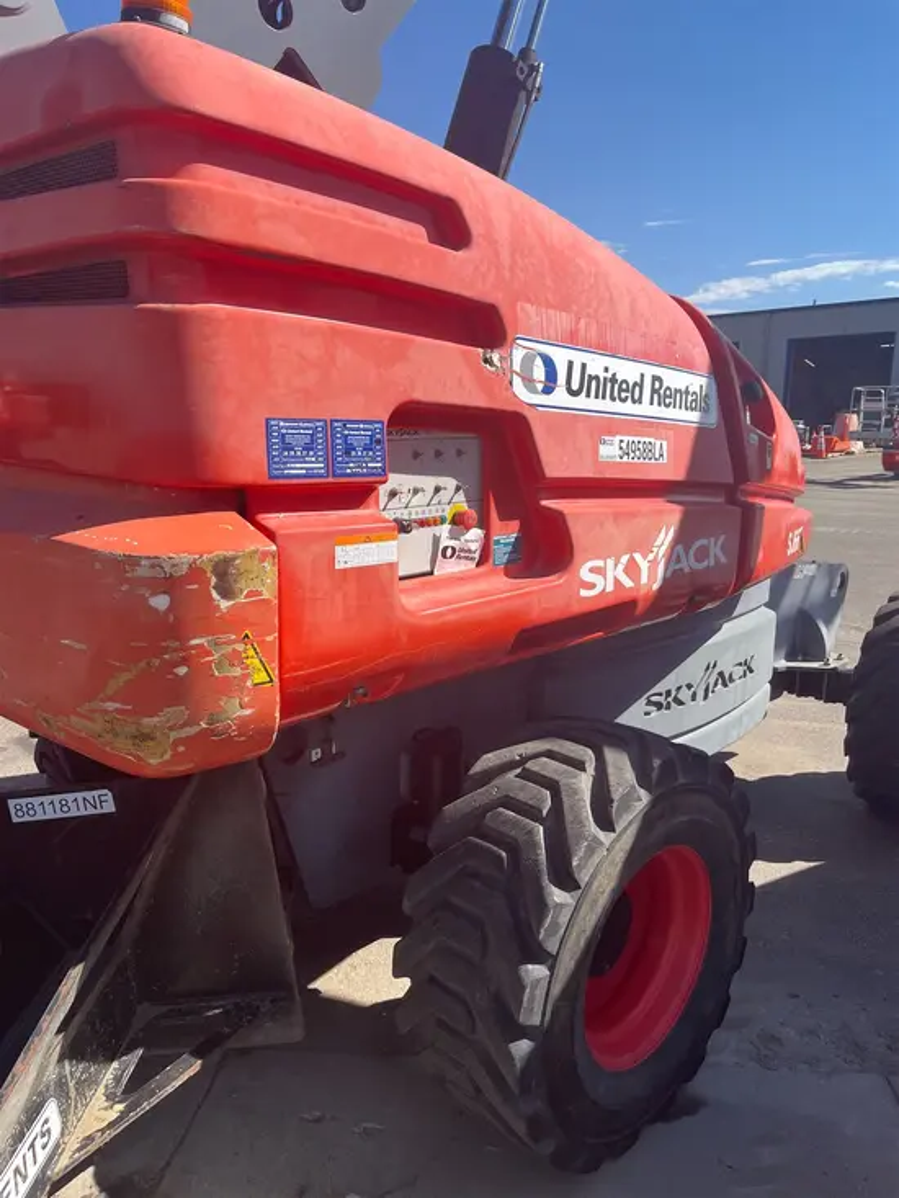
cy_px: 599
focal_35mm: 26
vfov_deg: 67.3
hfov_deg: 53.1
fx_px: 900
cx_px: 450
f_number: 1.6
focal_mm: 5.1
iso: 50
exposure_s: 1/2688
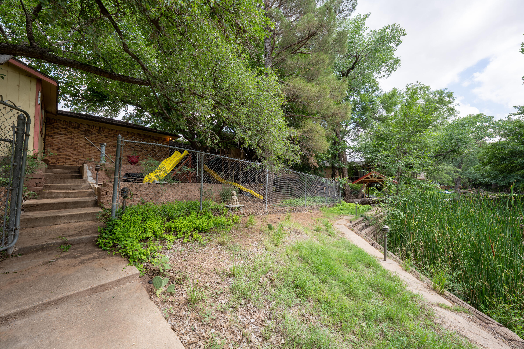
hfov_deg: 112.6
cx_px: 262
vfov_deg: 90.0
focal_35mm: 12
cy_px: 174
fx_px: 175
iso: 100
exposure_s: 1/160
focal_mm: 12
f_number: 8
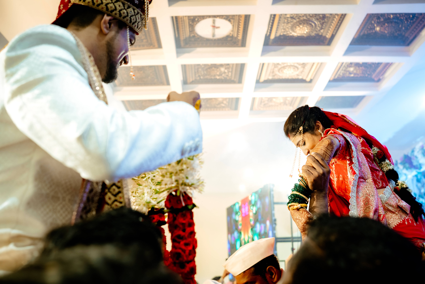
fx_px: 413
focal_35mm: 35
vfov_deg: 37.9
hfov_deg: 54.4
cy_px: 142
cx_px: 212
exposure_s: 1/160
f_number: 2.8
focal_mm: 35
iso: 640
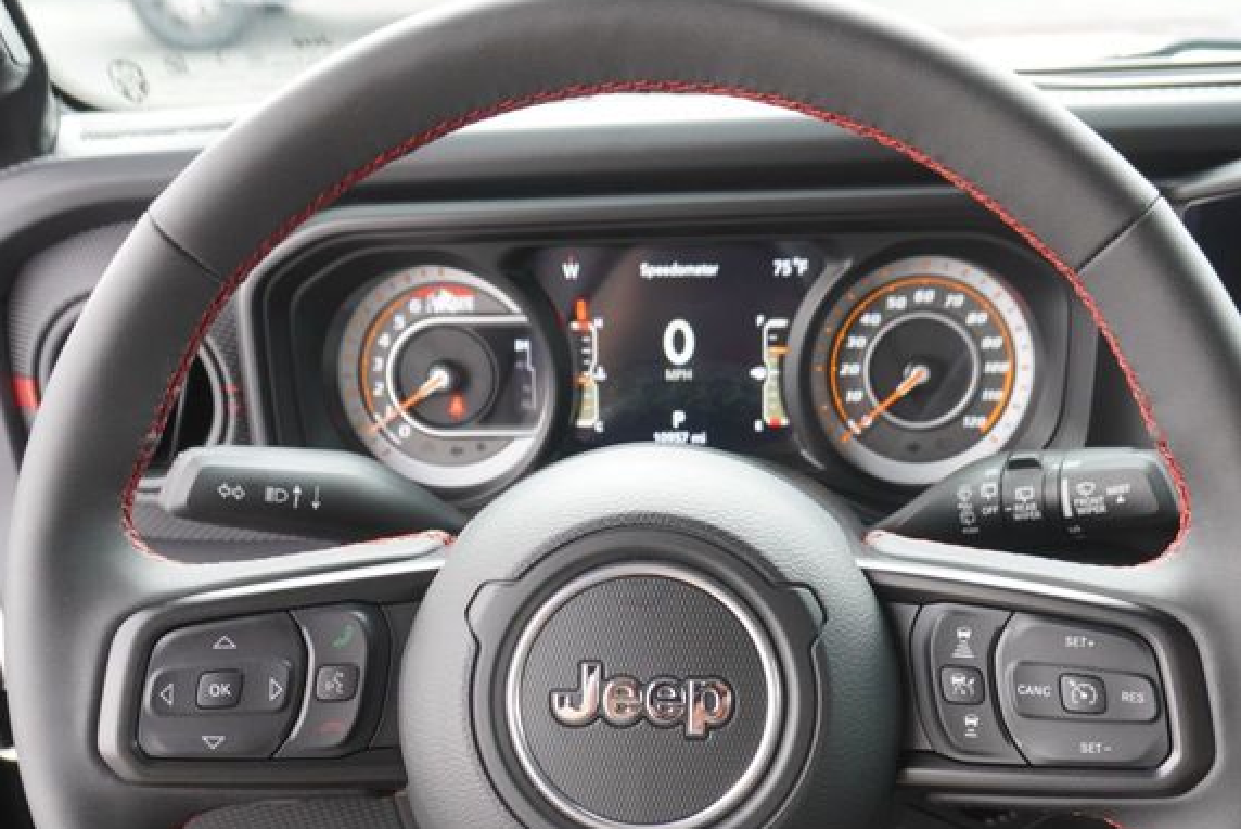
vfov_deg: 30.5
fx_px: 1483
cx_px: 653
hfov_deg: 45.4
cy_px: 662
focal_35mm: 43
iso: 320
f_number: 4
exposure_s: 1/60
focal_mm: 16
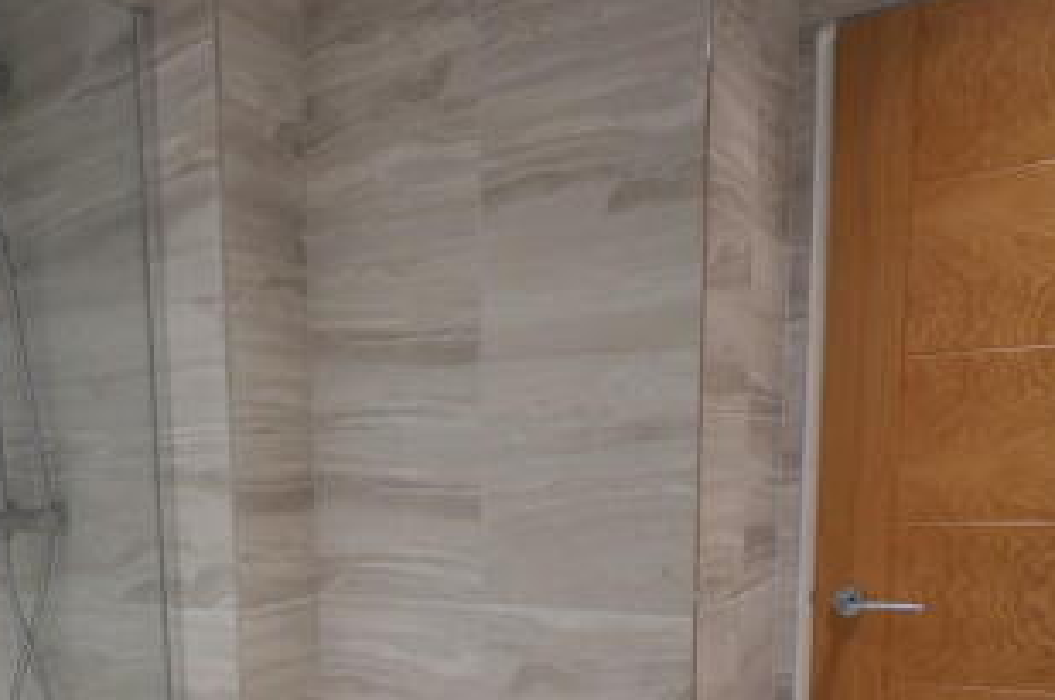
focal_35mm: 35
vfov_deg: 35.9
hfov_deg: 51.9
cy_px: 598
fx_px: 1026
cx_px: 253
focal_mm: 11
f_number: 4.2
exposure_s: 1/60
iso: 560
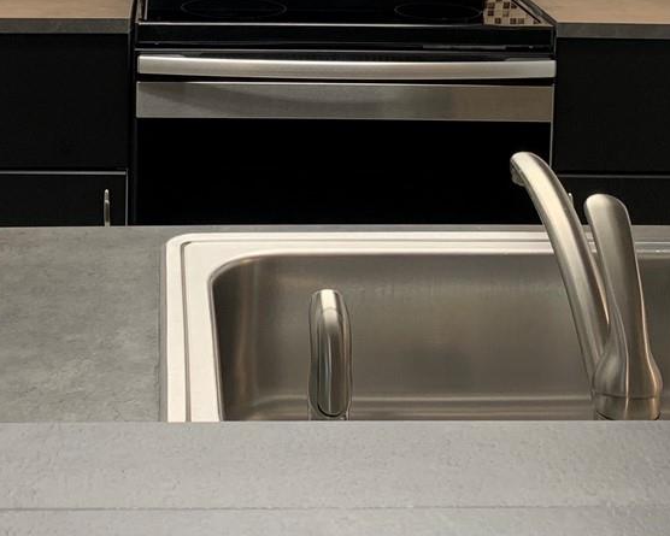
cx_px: 201
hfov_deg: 25.9
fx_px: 1448
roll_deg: -0.8
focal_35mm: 73
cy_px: -71
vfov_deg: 19.9
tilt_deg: -9.5
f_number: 1.8
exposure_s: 1/60
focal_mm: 4.25
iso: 64
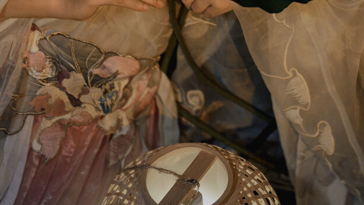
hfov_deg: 14.1
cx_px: 242
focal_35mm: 152
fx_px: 1467
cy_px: -186
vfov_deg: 7.7
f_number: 1.6
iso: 400
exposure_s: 1/200
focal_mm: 50
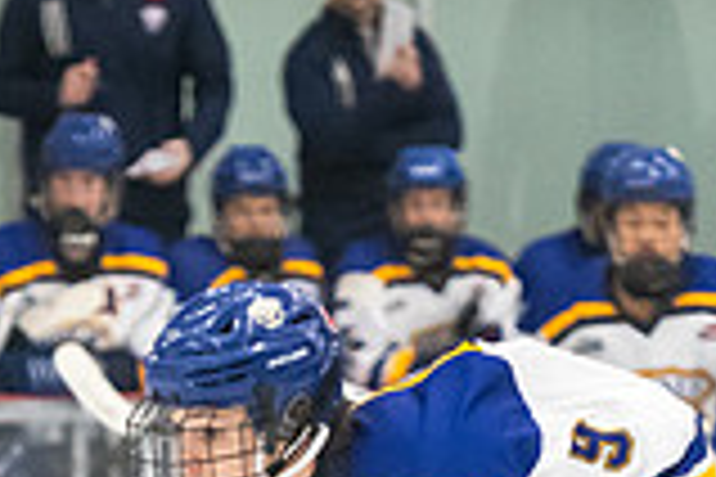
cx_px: 379
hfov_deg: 3.5
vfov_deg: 2.3
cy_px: 1198
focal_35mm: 582
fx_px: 11574
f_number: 2.8
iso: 4000
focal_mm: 112
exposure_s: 1/800
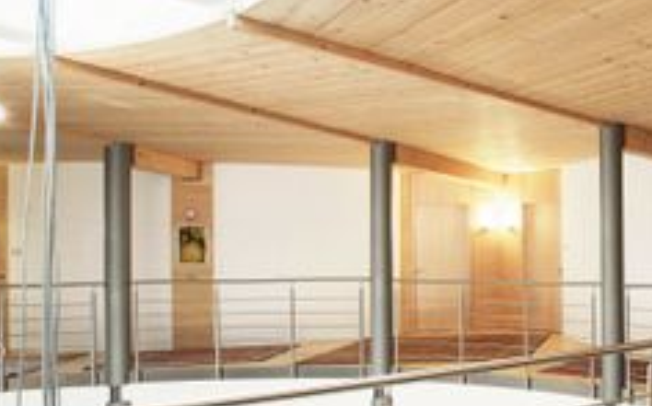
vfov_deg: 40.3
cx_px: 669
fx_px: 550
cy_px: 247
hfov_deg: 48.8
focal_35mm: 31
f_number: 9
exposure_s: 1.6
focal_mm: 14
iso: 400
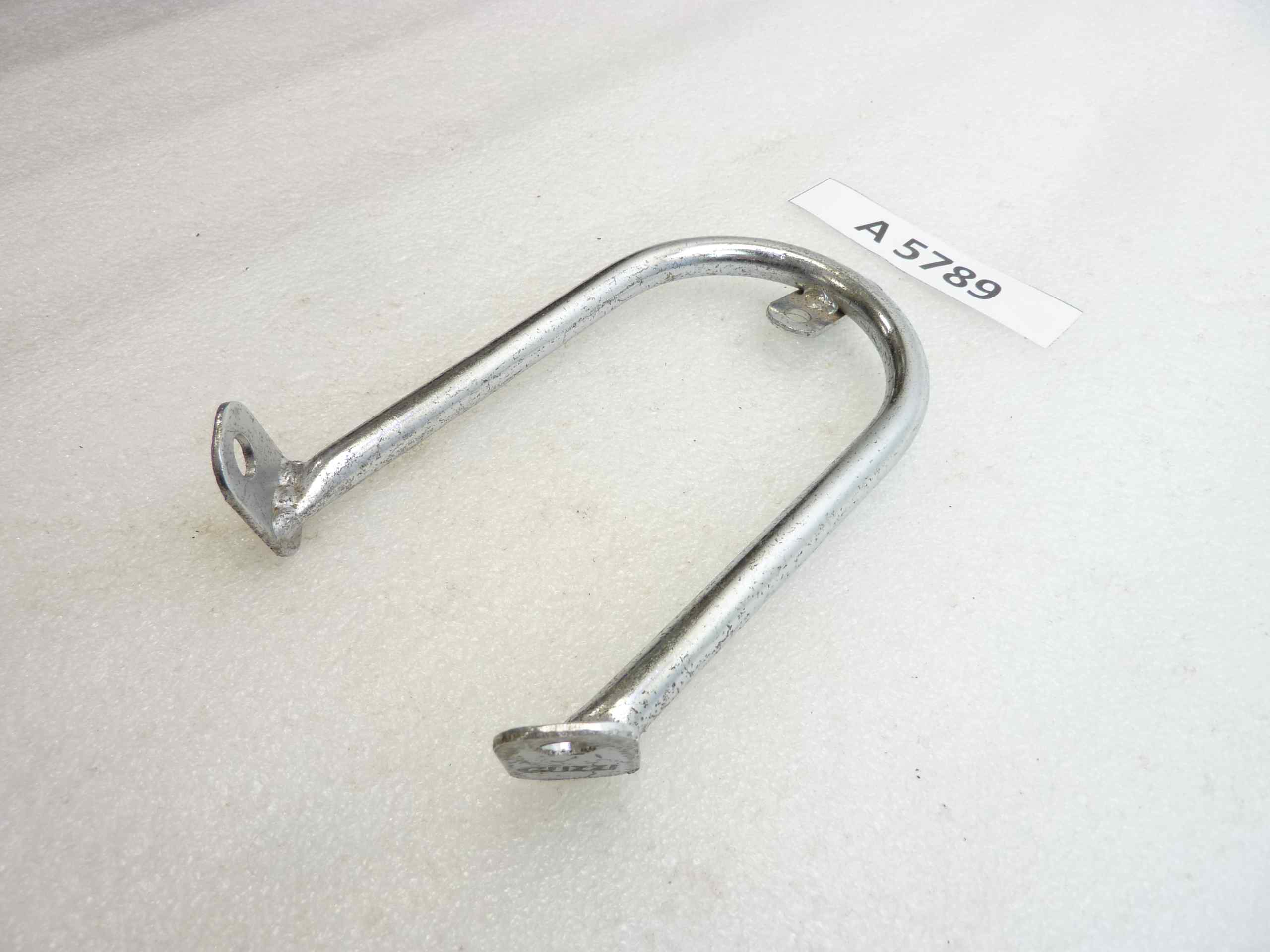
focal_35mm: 25
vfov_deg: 54.9
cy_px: 476
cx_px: 635
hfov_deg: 69.4
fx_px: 917
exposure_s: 1/20
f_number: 3.3
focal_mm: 4.1
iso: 80
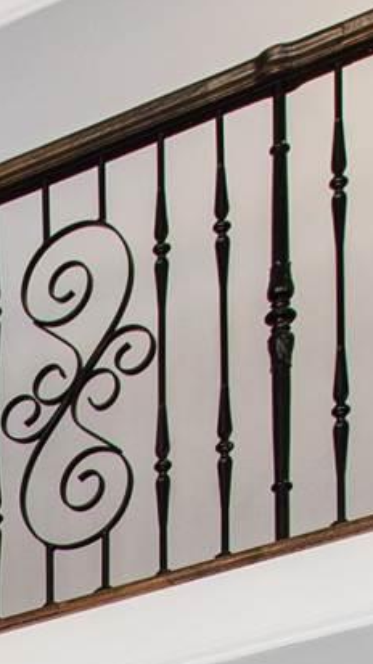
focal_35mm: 117
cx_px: -569
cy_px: 1537
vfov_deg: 13.8
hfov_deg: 9.1
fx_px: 2059
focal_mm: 10
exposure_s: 1/1.25
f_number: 8
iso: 100
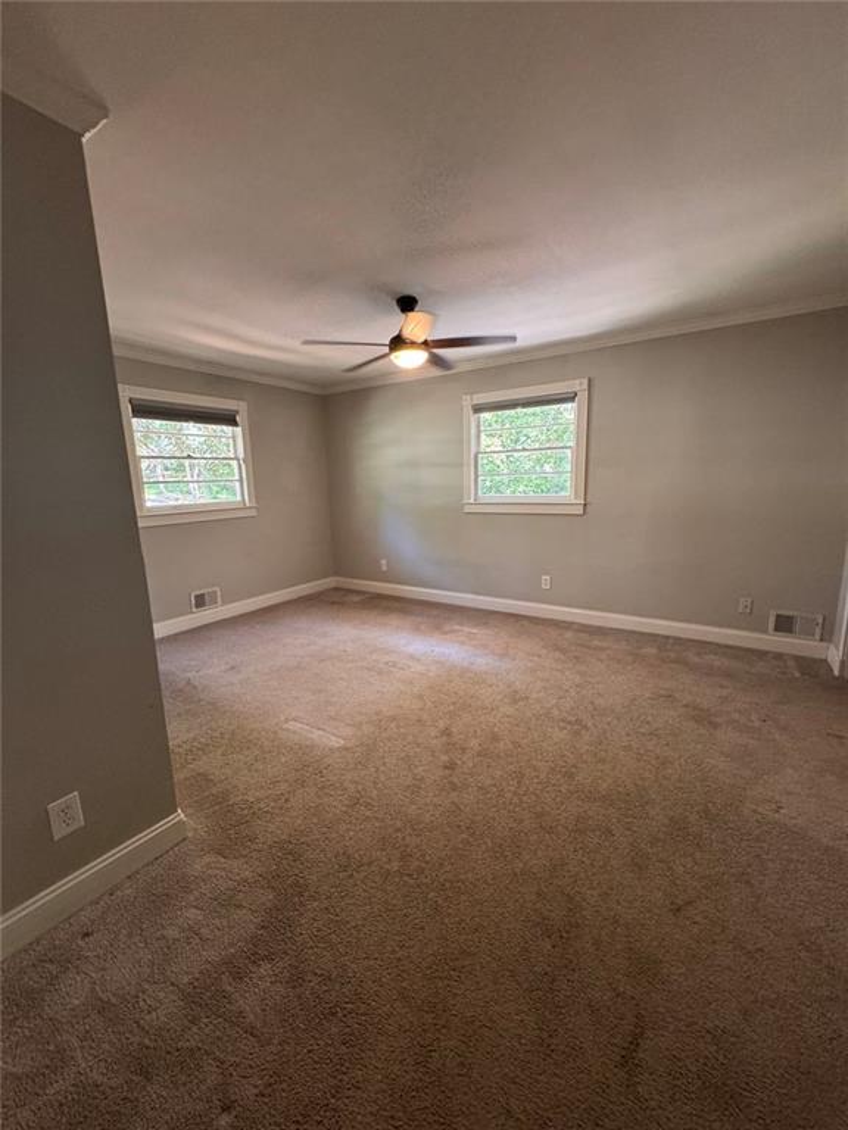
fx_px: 457
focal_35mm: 14
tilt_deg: -9.9
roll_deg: +1.6
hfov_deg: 85.7
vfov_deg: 102.1
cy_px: 565
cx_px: 424
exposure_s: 1/60
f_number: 2.2
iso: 250
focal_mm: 2.22
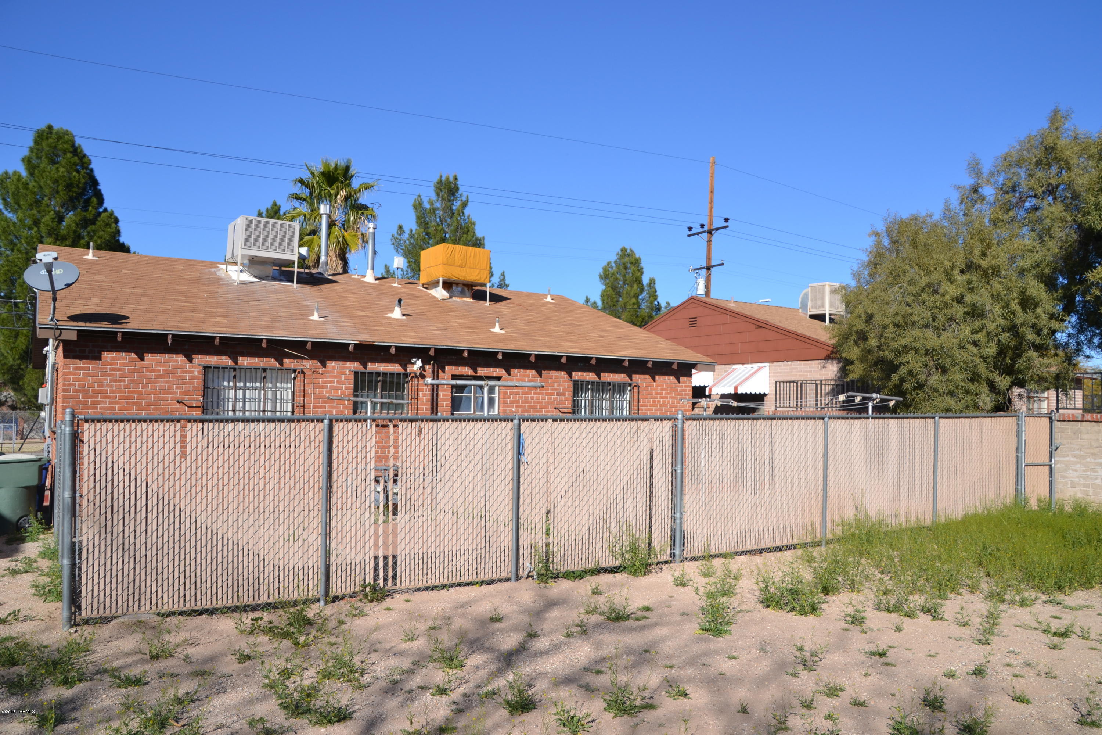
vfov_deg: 47.9
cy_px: 368
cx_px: 551
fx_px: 826
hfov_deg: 67.4
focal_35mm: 27
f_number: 9
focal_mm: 18
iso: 100
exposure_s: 1/320
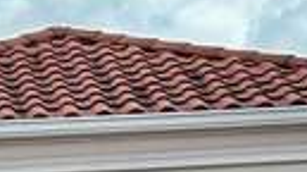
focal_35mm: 325
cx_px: -443
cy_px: 602
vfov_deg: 3.6
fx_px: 2641
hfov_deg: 6.3
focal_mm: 6.86
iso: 64
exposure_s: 1/2028
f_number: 1.78
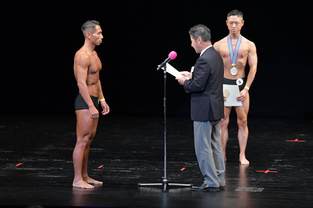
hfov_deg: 8.1
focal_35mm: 255
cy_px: 104
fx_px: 2216
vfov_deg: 5.4
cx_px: 156
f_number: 5.6
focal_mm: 170
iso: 3200
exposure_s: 1/400
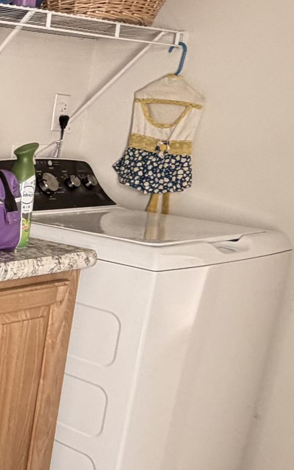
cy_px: 291
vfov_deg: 38.0
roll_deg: -1.3
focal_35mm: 53
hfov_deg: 19.0
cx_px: -227
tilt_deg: -13.8
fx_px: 679
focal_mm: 2.22
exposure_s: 1/80
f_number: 2.2
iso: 320
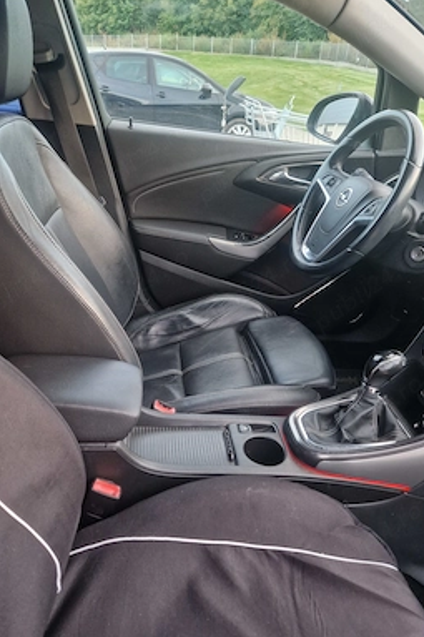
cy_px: 318
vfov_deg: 71.5
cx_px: 193
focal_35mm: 25
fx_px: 442
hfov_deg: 51.2
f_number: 1.8
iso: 500
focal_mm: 5.4
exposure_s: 1/50
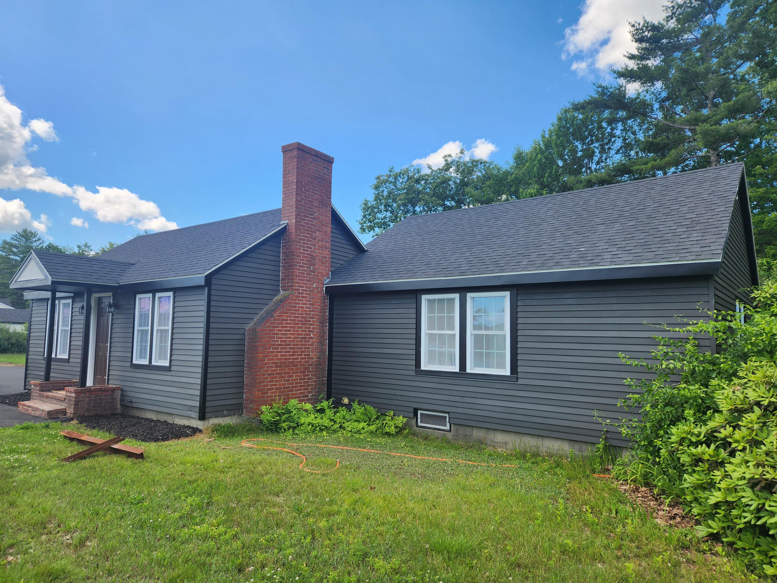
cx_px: 388
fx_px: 516
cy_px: 292
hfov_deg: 73.9
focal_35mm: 23
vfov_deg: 58.9
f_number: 1.8
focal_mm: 5.4
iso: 20
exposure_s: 1/919
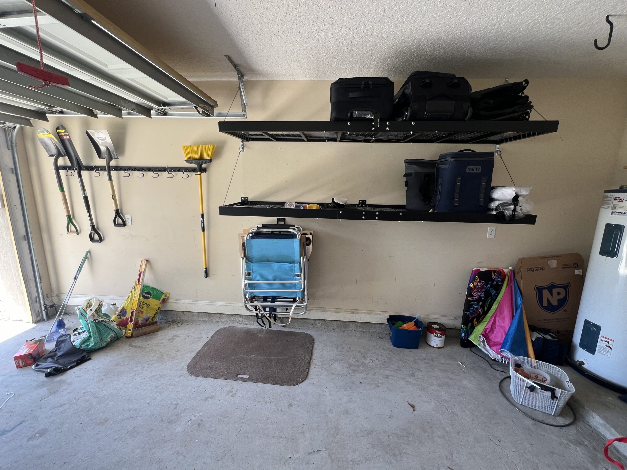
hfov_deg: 106.2
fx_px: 235
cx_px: 314
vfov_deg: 89.9
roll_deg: -1.2
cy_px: 235
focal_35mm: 13
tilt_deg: -11.4
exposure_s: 1/99
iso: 50
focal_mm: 1.57
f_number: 1.8
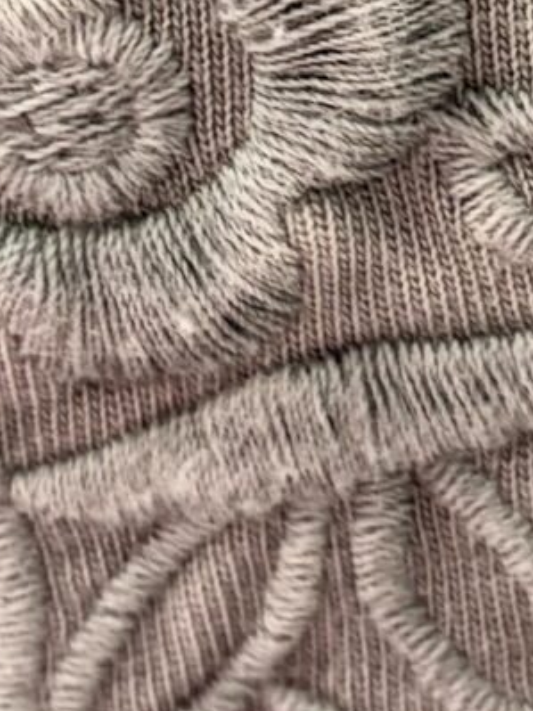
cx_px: 856
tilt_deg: -21.4
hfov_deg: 8.6
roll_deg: -5.8
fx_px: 3430
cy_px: -233
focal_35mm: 167
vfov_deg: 11.5
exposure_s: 1/49
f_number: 1.6
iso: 80
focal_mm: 5.96
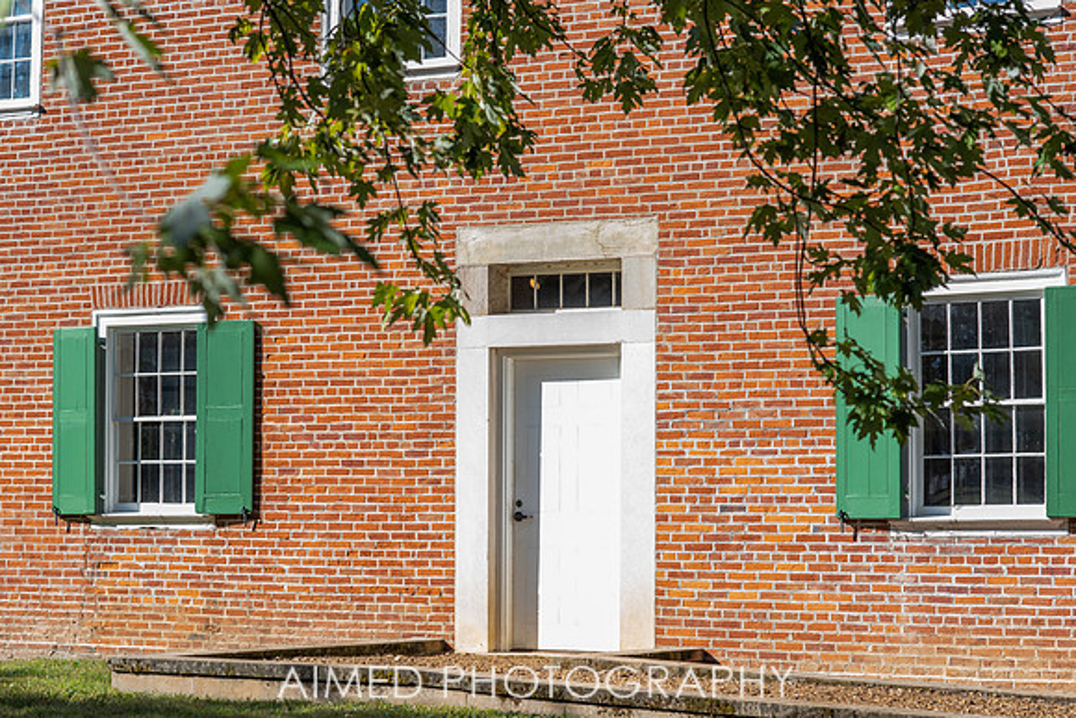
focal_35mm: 85
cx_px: 538
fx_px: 2541
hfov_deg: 23.9
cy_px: 359
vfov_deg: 16.1
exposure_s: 1/1250
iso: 1250
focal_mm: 85
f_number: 7.1
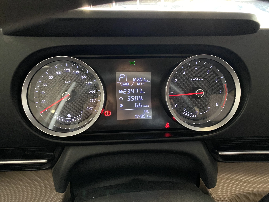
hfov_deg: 67.3
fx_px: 202
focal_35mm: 26
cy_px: 101
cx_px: 134
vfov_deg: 53.1
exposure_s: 1/30
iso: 800
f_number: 1.8
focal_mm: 4.25
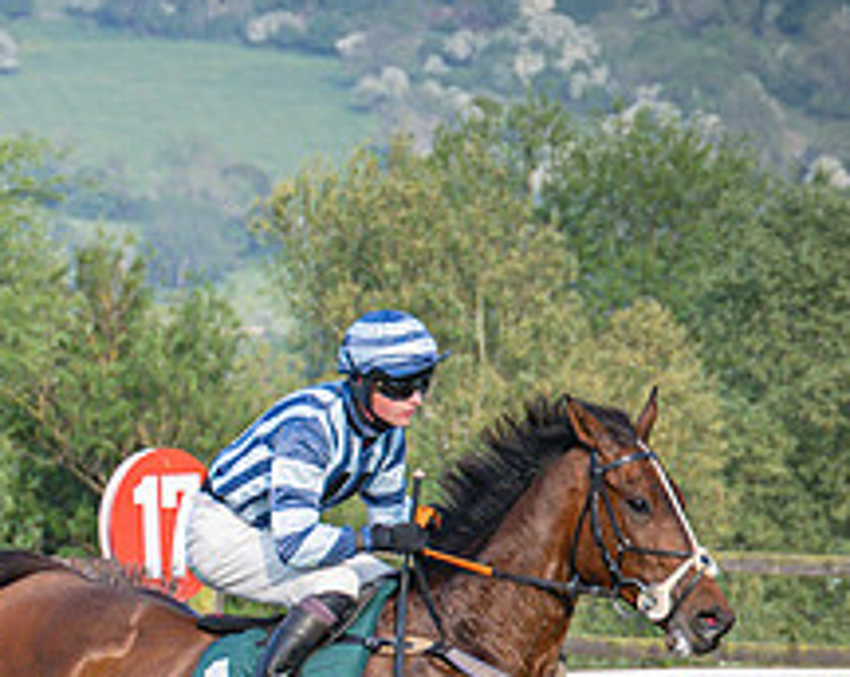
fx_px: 13811
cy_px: 559
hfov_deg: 3.5
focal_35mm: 550
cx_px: -196
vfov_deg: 2.8
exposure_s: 1/1600
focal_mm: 103
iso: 400
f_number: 4
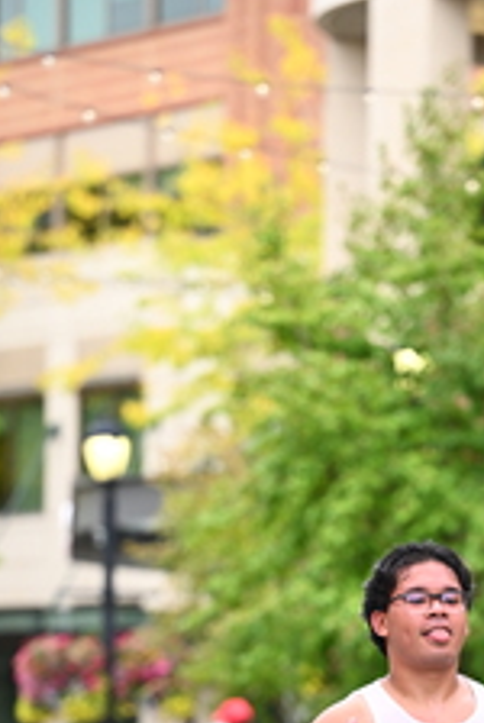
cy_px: 746
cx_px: 466
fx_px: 5669
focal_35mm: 282
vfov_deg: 7.3
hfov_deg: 4.9
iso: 800
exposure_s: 1/1600
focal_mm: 115
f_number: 2.8
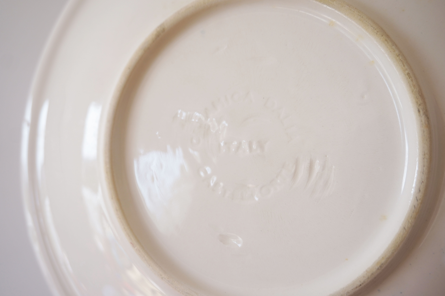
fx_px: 463
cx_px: 222
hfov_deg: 51.3
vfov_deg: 35.5
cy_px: 148
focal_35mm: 38
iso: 100
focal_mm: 25
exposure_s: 1/60
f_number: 4.5
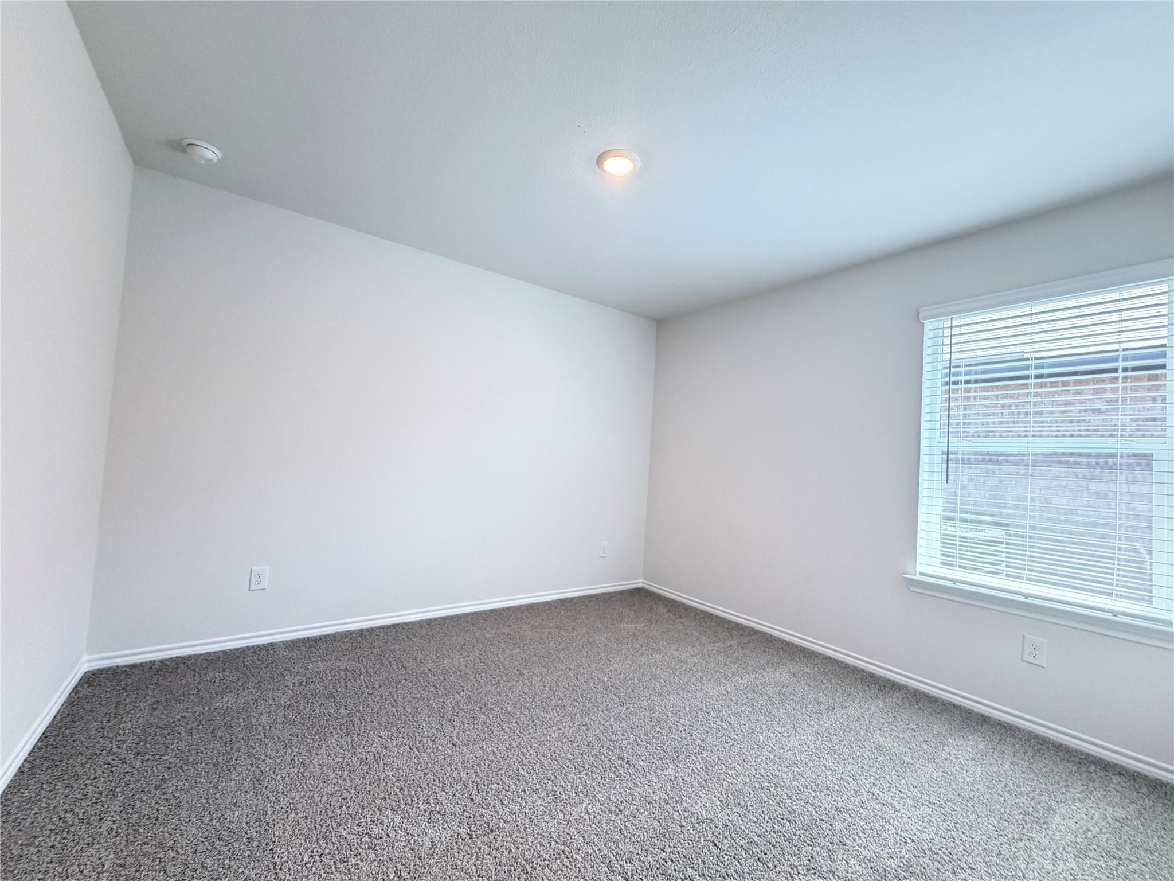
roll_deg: -2.6
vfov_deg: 85.7
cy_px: 440
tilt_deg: +1.4
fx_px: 475
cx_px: 587
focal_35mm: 14
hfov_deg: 102.1
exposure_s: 1/60
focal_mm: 2.22
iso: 250
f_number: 2.2
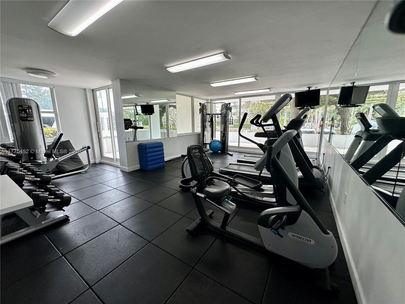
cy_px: 152
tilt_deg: -10.8
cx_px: 202
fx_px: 164
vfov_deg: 85.7
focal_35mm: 14
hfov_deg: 102.1
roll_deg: +0.6
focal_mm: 2.22
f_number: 2.2
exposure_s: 1/120
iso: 64
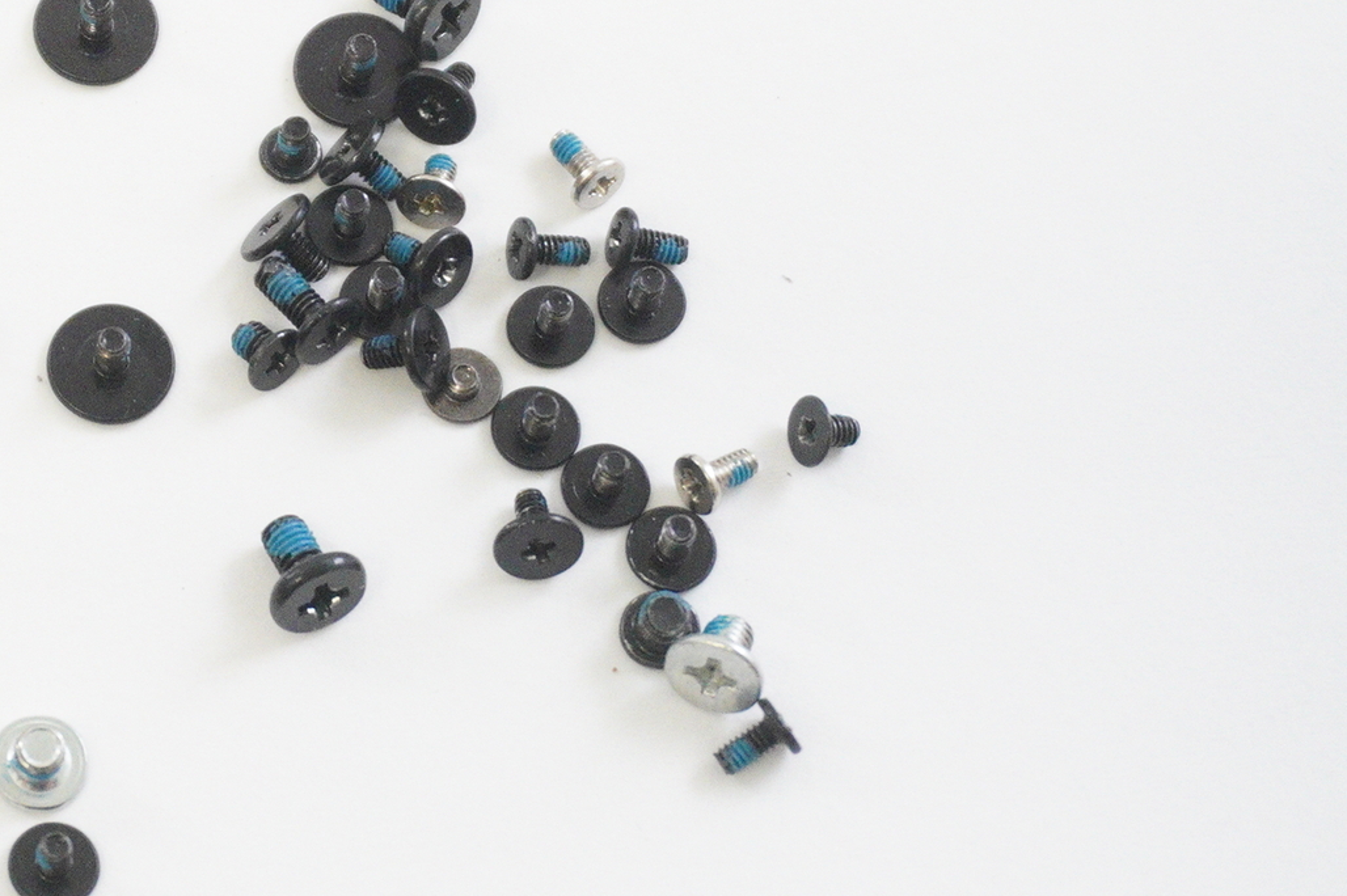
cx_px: -212
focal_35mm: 124
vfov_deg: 11.0
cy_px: 282
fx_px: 4637
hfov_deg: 16.0
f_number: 5.6
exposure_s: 1/100
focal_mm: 34
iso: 3200
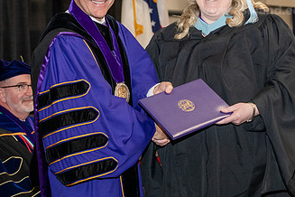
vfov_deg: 11.0
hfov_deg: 16.5
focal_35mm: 124
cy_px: 29
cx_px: 159
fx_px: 1016
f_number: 5.6
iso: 2500
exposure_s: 1/200
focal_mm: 70
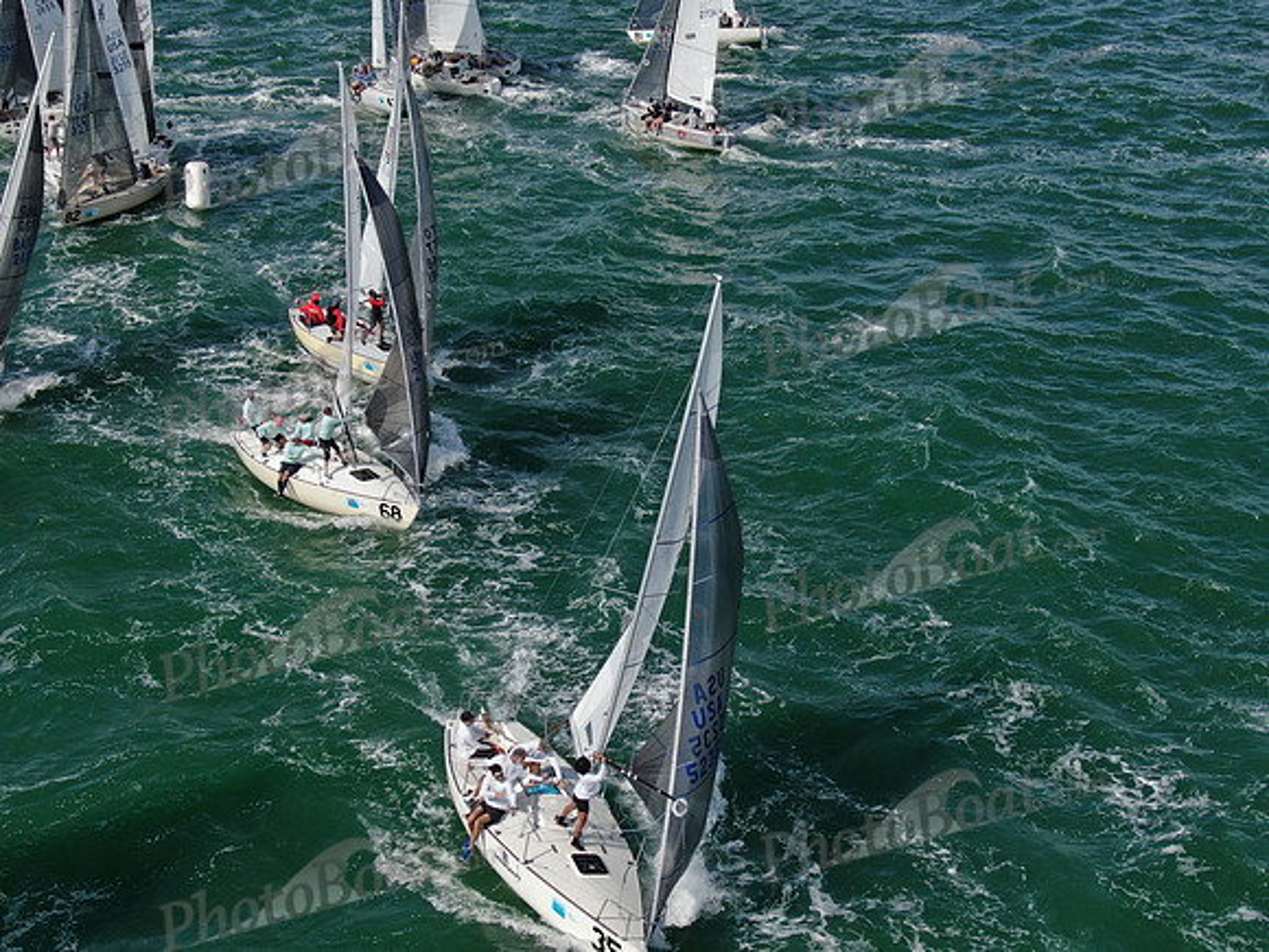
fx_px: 1760
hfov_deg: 39.7
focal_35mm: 48
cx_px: 634
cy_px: 476
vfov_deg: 30.3
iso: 100
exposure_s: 1/1250
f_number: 3.8
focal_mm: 8.6
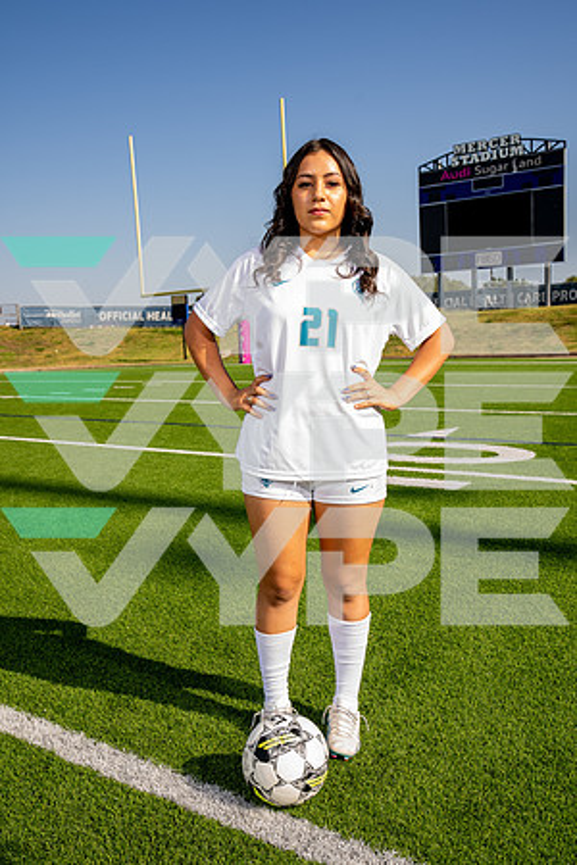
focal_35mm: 34
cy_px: 432
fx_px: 817
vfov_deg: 55.8
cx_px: 288
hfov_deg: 38.9
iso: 50
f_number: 7.1
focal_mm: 34
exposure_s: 1/125
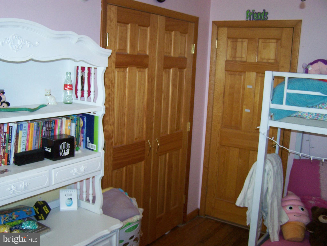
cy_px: 123
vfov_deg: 37.8
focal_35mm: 38
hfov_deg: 48.9
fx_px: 359
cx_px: 164
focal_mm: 6.3
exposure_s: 1/60
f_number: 2.8
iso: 160
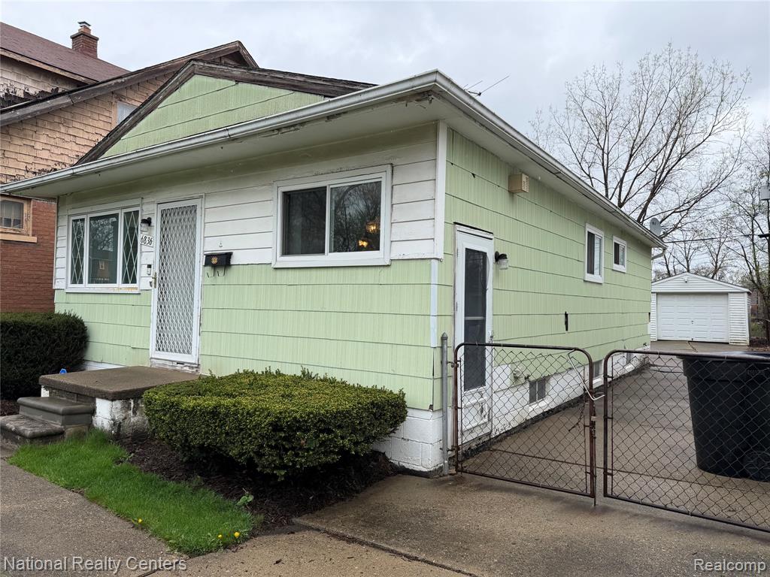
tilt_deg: +2.4
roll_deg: -0.2
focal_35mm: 24
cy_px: 288
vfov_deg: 56.8
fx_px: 534
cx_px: 385
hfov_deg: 71.6
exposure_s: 1/1271
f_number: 1.78
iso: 80
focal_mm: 6.76
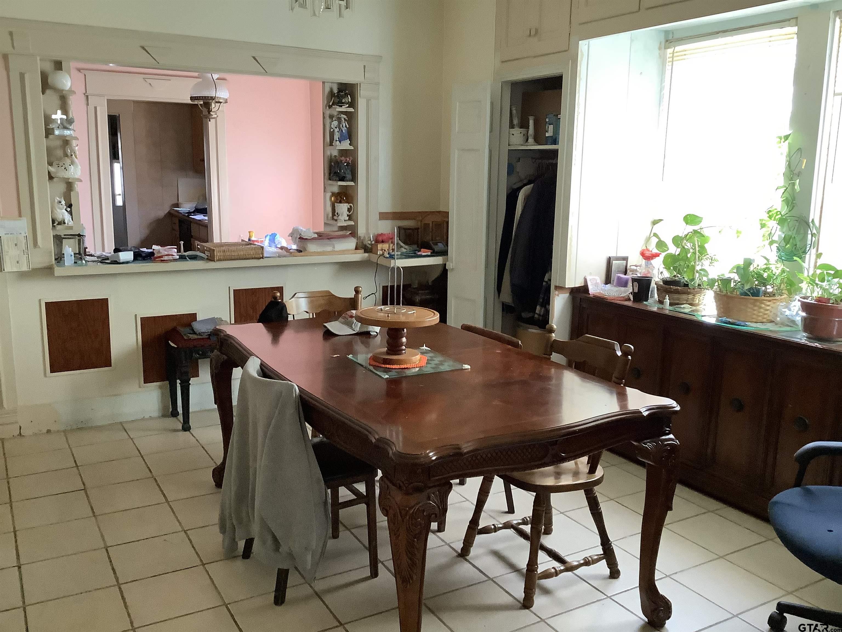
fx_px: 754
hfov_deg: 58.4
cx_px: 421
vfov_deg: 45.4
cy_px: 316
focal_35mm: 31
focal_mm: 3.3
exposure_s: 1/60
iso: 320
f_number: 2.4
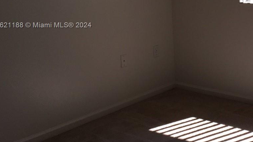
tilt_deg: -9.6
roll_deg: -0.1
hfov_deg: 29.8
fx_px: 443
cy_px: 26
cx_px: 250
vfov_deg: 18.1
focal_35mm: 66
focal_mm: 4.15
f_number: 2.2
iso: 32
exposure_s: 1/373
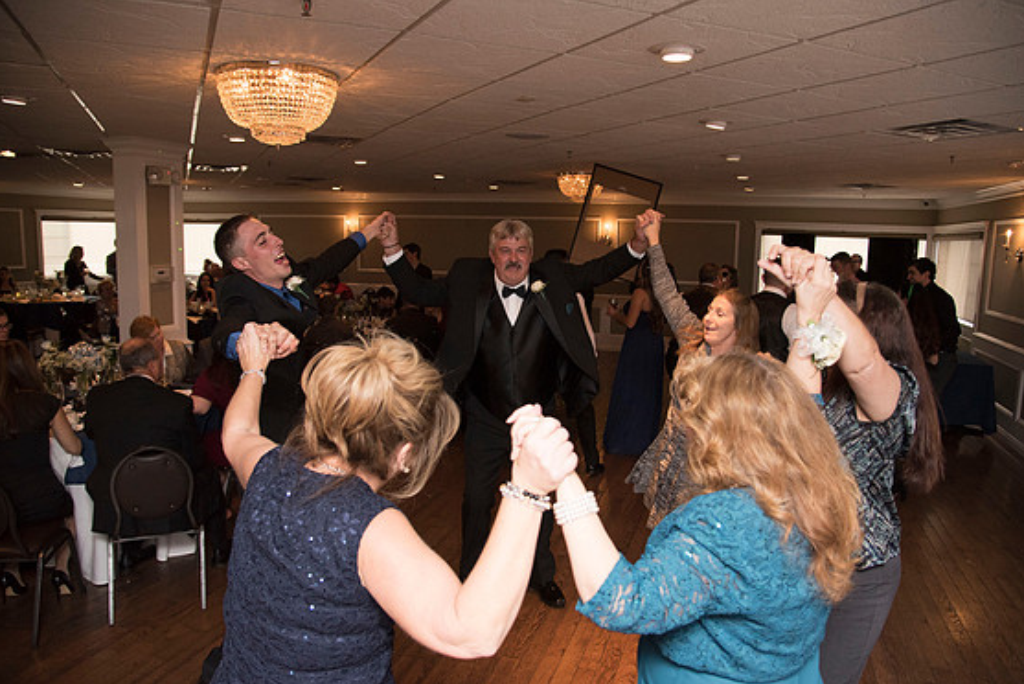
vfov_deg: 51.3
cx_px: 524
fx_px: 711
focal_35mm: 25
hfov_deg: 71.5
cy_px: 339
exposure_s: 1/200
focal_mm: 24
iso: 2000
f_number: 4
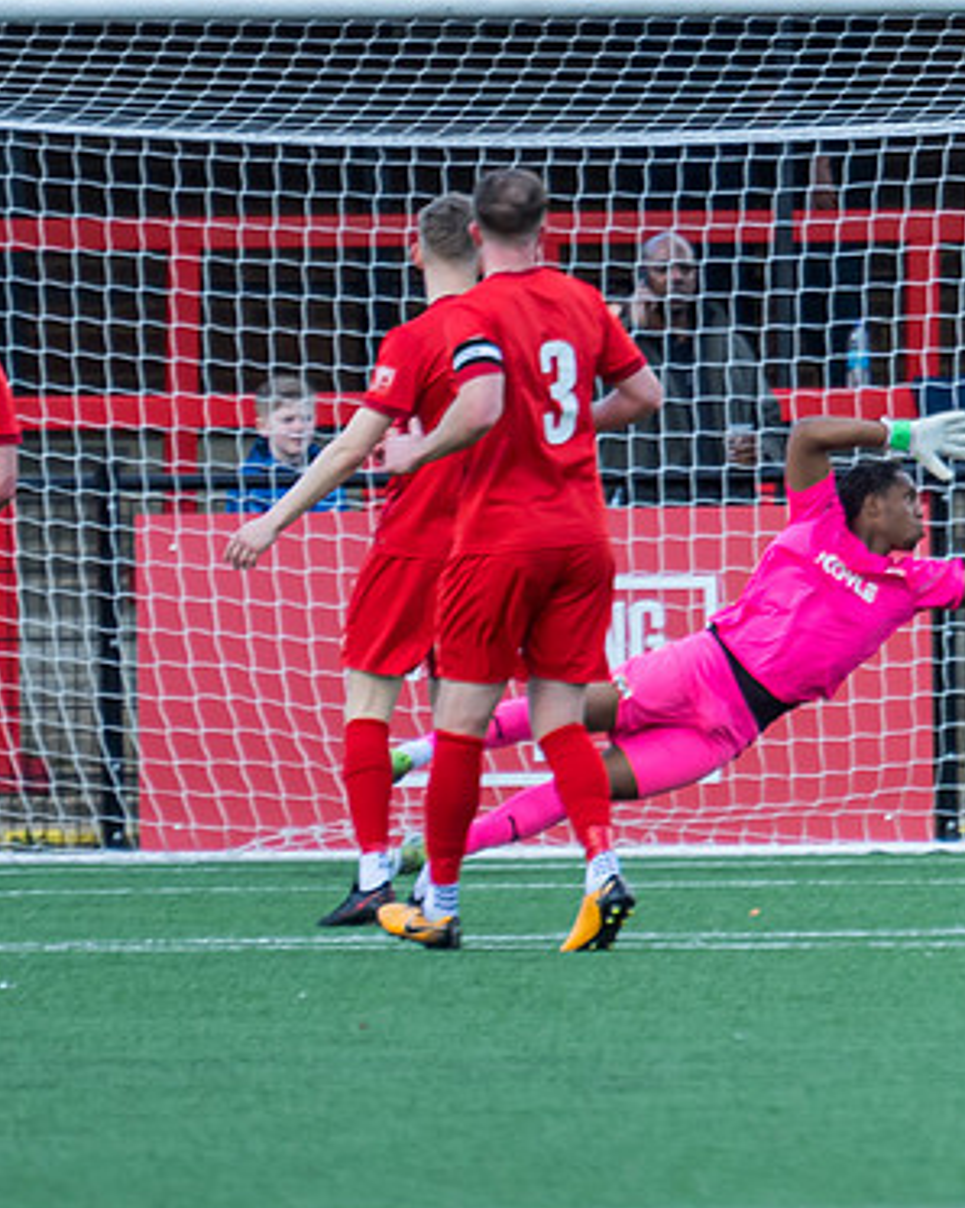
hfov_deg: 1.5
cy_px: 714
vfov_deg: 1.9
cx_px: 1450
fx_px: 36837
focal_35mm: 1031
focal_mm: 280
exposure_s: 1/800
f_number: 4
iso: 400
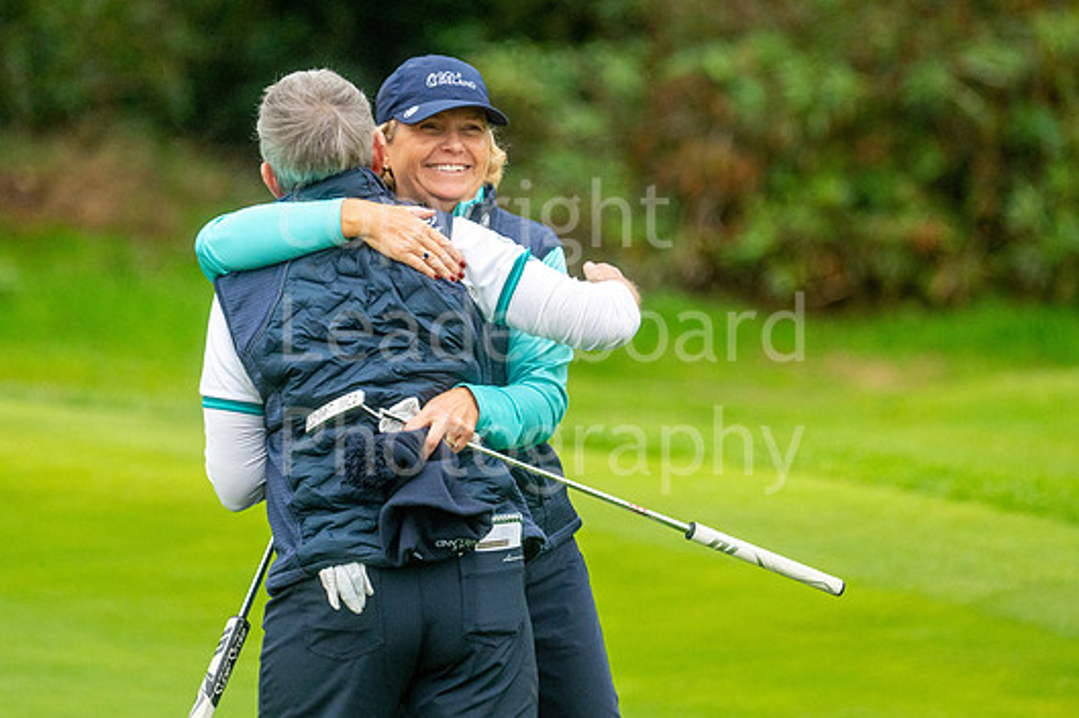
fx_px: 14767
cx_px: 547
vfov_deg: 2.8
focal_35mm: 493
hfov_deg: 4.2
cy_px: 347
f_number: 4
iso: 800
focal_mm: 300
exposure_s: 1/2500
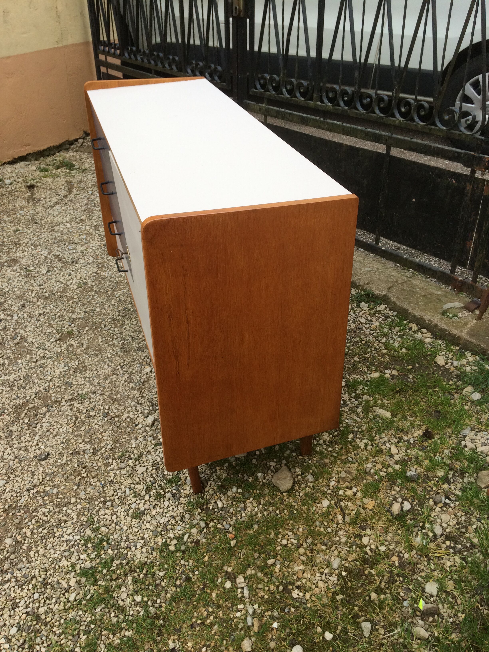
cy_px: 326
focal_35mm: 29
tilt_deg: -30.3
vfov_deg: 61.7
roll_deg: +1.4
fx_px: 546
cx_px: 244
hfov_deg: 48.2
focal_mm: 4.15
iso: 64
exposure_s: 1/120
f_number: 2.2
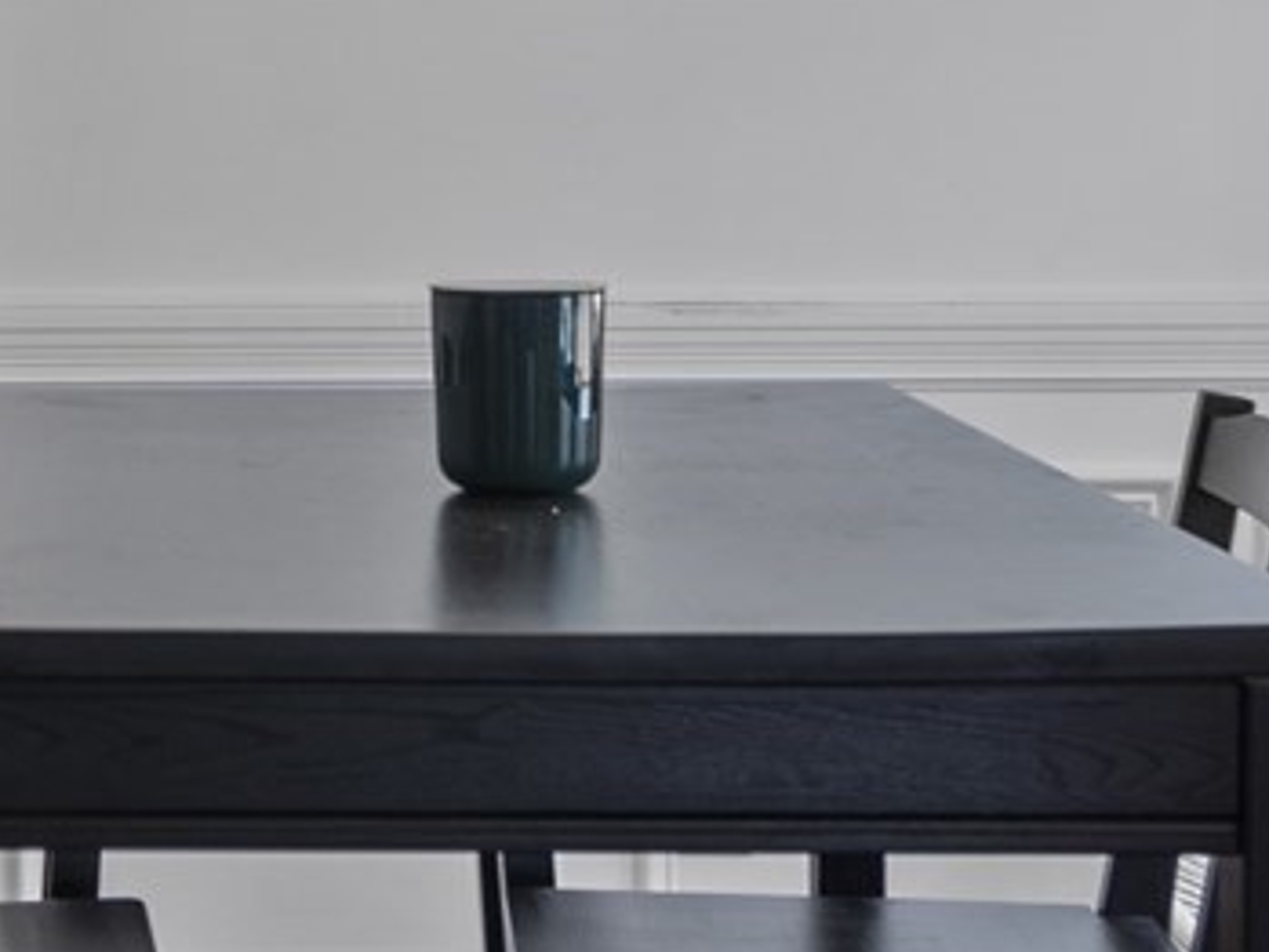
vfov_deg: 11.8
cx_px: 73
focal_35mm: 124
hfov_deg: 15.7
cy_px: -42
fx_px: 4547
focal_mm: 22
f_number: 4
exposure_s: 1/40
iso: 320
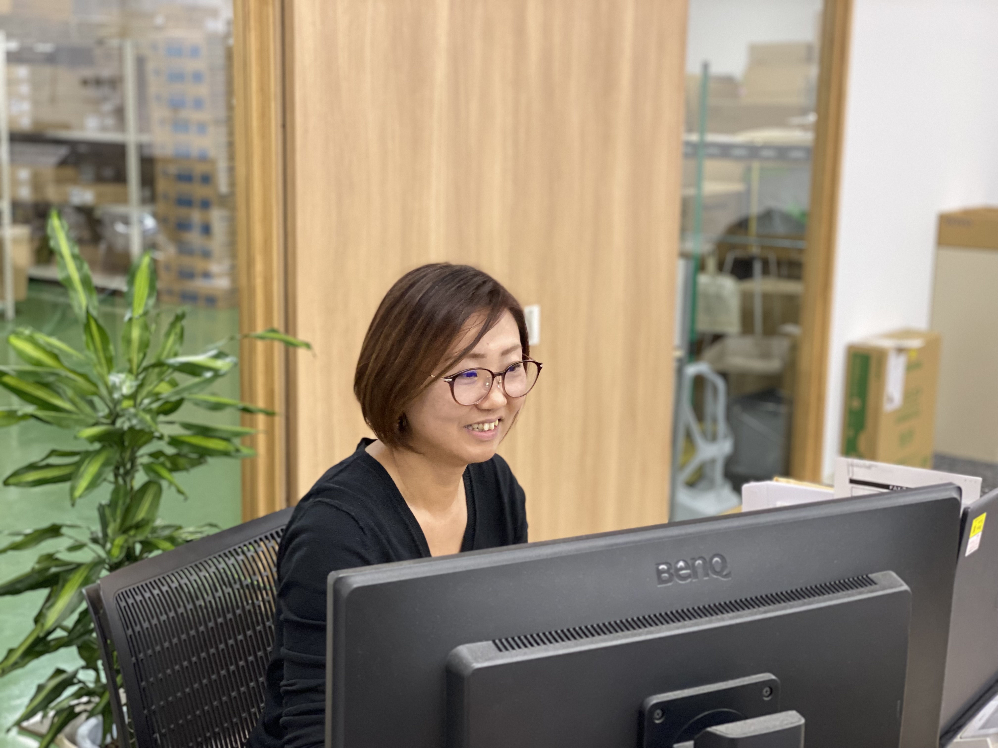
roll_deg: -1.4
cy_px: 374
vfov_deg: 28.0
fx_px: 1499
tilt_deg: -9.8
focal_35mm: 52
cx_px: 499
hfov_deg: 36.8
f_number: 2
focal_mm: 6
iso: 250
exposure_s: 1/100
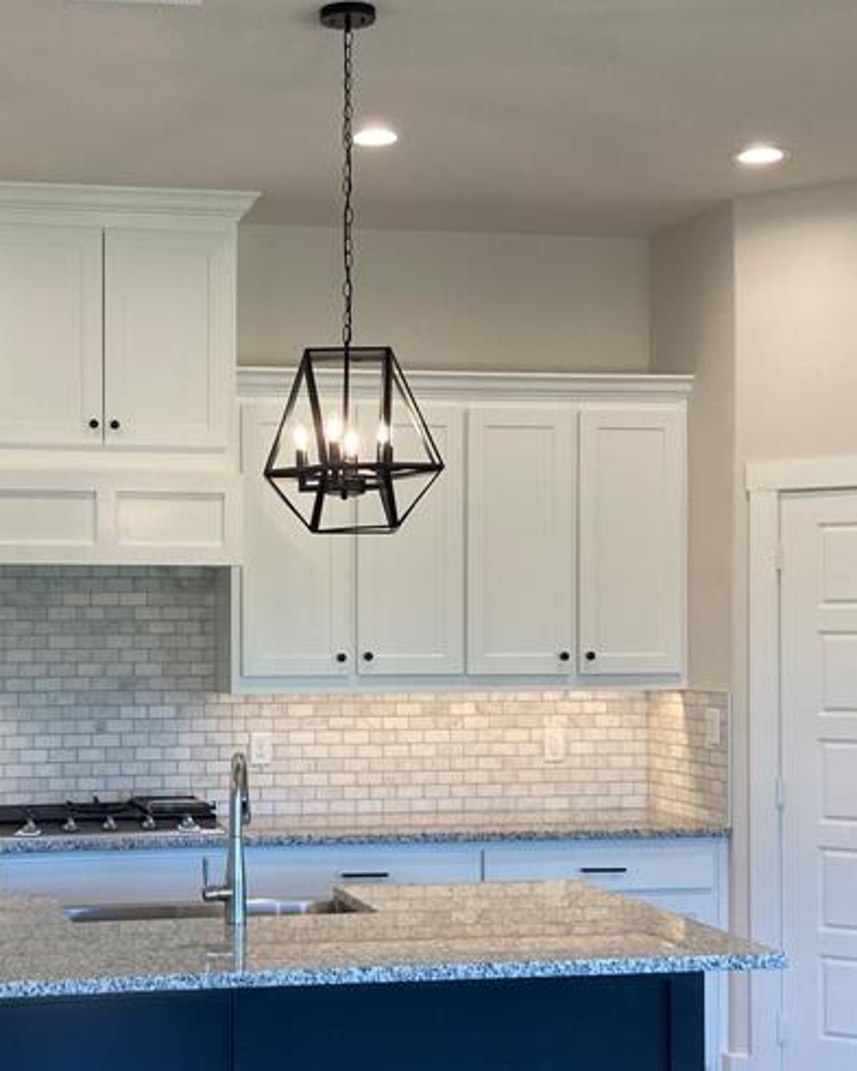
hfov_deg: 26.4
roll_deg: -0.9
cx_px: 240
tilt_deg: +0.2
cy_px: 641
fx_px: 1807
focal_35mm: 57
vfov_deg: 32.9
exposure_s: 1/120
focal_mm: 3.99
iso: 64
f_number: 1.8
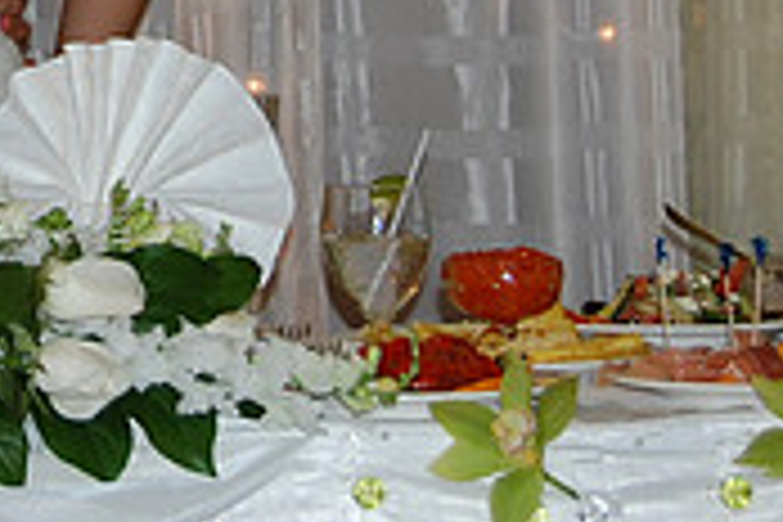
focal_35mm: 200
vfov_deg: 6.8
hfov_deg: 10.1
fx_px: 4350
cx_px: -256
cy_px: -306
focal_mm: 40
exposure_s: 1/60
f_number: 5
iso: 400
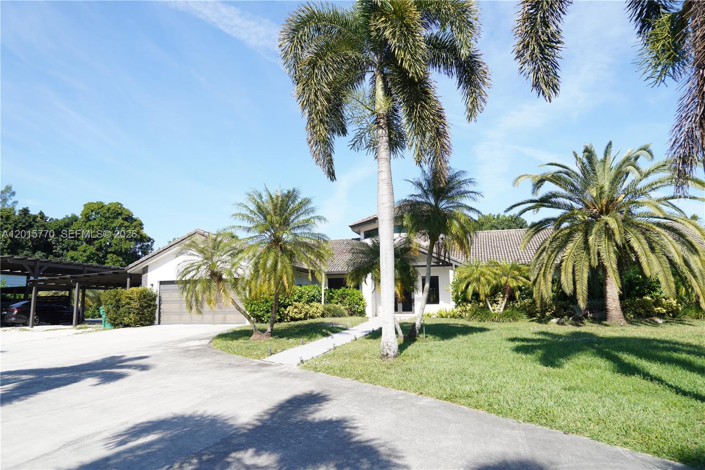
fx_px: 470
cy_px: 235
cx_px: 352
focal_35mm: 24
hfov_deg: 73.8
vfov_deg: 53.1
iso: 100
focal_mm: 24
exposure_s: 1/160
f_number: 7.1
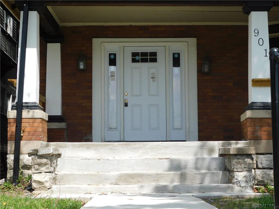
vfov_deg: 20.7
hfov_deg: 27.4
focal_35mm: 71
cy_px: 104
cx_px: 140
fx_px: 572
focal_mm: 12.6
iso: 125
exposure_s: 1/640
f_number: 4.3
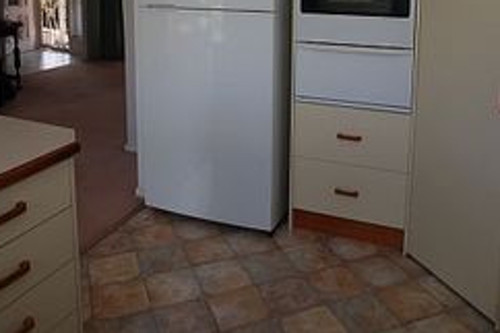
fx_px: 486
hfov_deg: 54.4
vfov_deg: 34.9
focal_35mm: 35
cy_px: 13
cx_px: 260
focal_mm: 12
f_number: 4.8
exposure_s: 1/60
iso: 200
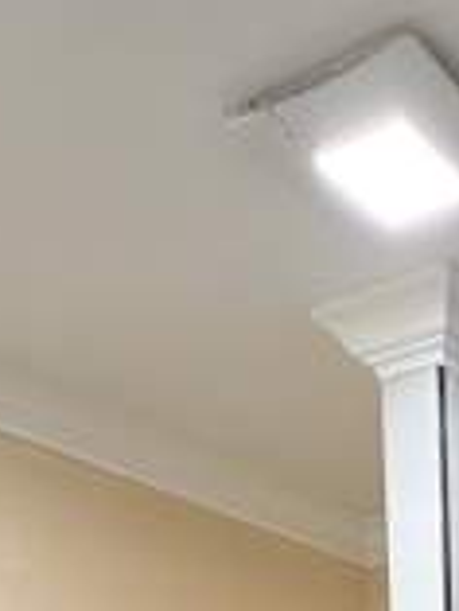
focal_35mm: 57
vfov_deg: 23.3
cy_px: 1020
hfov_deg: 22.5
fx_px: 1006
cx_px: 622
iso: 320
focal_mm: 2.22
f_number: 2.2
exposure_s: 1/120
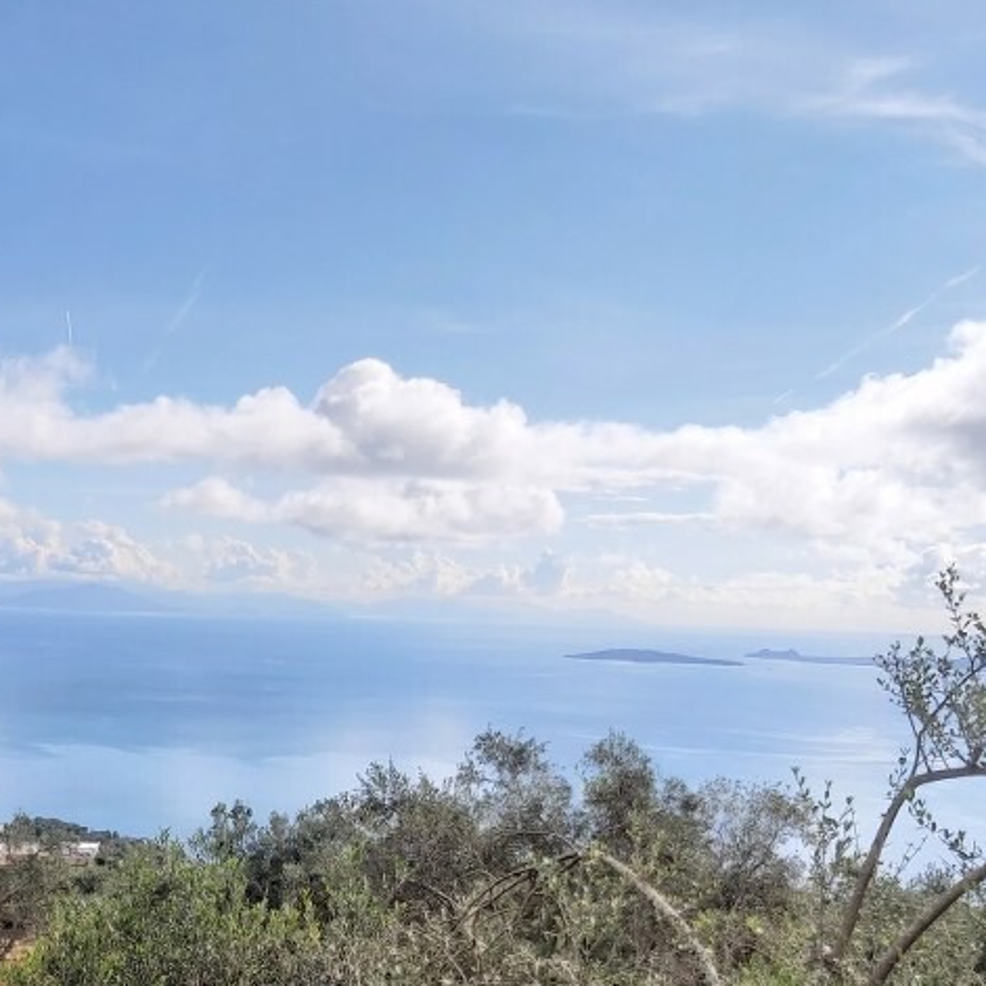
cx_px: 203
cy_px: 791
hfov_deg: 33.1
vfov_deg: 33.0
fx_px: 1611
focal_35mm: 50
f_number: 1.7
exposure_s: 1/1546
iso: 64
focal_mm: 3.92
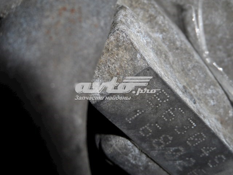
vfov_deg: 27.5
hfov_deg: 36.2
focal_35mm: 53
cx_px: 116
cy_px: 88
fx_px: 357
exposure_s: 1/45
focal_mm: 8.7
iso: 100
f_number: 4
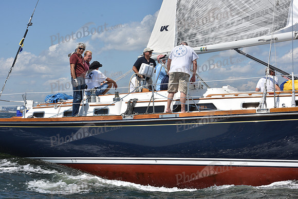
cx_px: 149
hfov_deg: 23.9
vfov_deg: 16.1
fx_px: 704
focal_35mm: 85
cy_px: 100
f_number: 10
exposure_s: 1/1250
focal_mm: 85
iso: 320
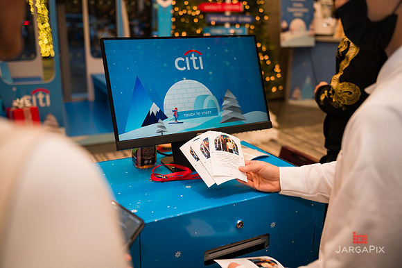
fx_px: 424
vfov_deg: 35.0
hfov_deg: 50.7
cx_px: 201
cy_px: 134
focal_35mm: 38
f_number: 3.2
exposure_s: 1/200
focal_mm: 38
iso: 400
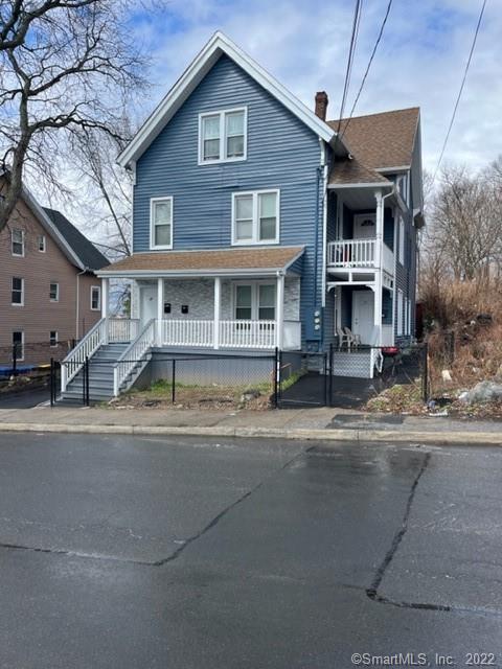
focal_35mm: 26
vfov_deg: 67.3
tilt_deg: +1.2
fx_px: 503
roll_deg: -1.1
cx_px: 251
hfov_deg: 53.1
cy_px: 334
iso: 50
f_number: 1.6
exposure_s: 1/2688
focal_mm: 5.1
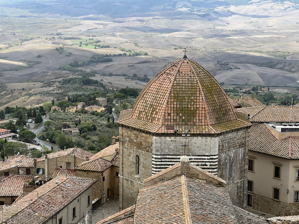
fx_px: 665
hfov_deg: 25.3
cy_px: 112
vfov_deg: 19.1
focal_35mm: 77
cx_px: 150
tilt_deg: -11.4
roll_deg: -0.7
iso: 32
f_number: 2.8
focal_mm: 9
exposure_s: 1/309
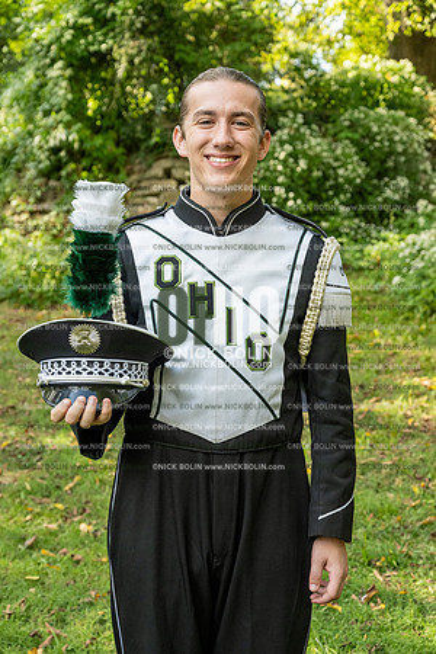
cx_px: 218
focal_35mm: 56
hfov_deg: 24.2
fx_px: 1017
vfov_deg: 35.6
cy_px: 327
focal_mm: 56
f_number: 5.6
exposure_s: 1/640
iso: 1000
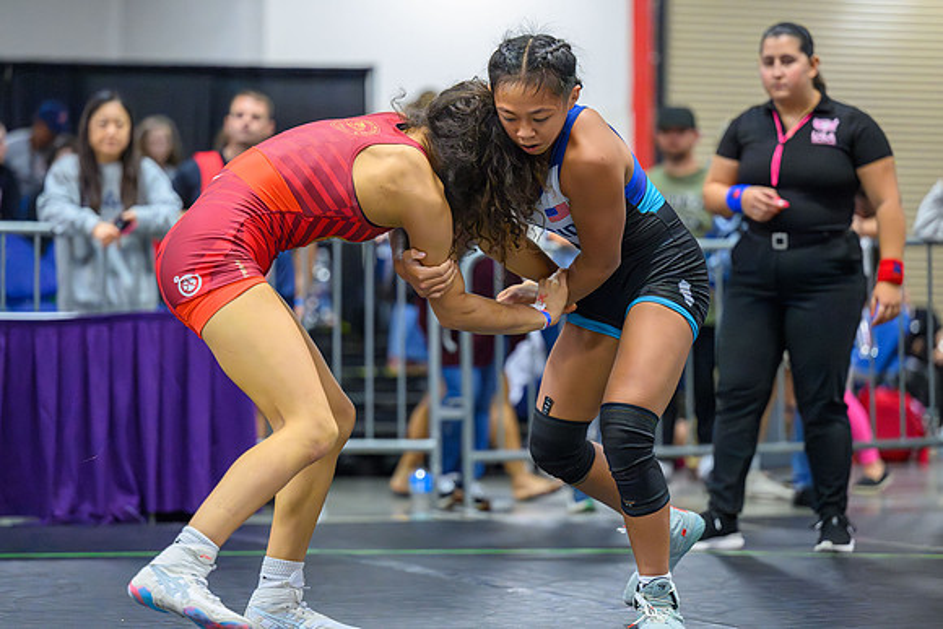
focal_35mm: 136
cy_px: 297
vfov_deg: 10.1
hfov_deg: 15.1
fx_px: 3550
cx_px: 474
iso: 20000
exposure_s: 1/640
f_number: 2.8
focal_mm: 125
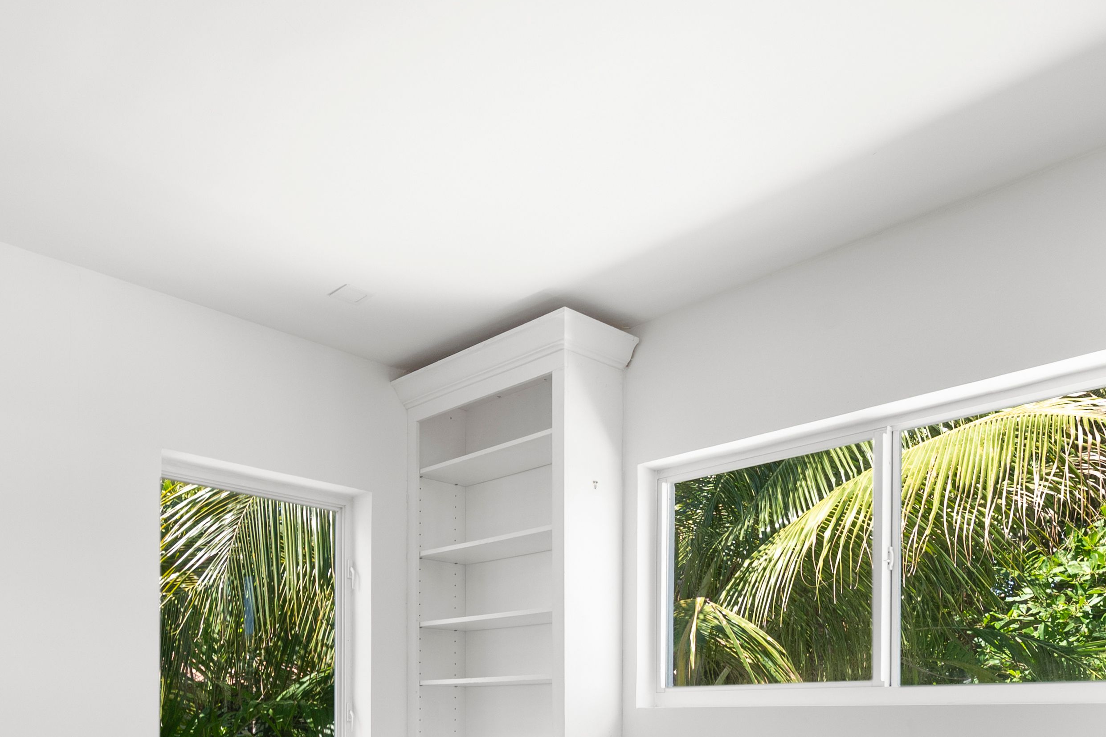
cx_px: 556
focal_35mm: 29
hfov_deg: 63.7
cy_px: 772
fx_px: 891
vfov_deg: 38.7
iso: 320
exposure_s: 1/50
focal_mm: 12
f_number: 8
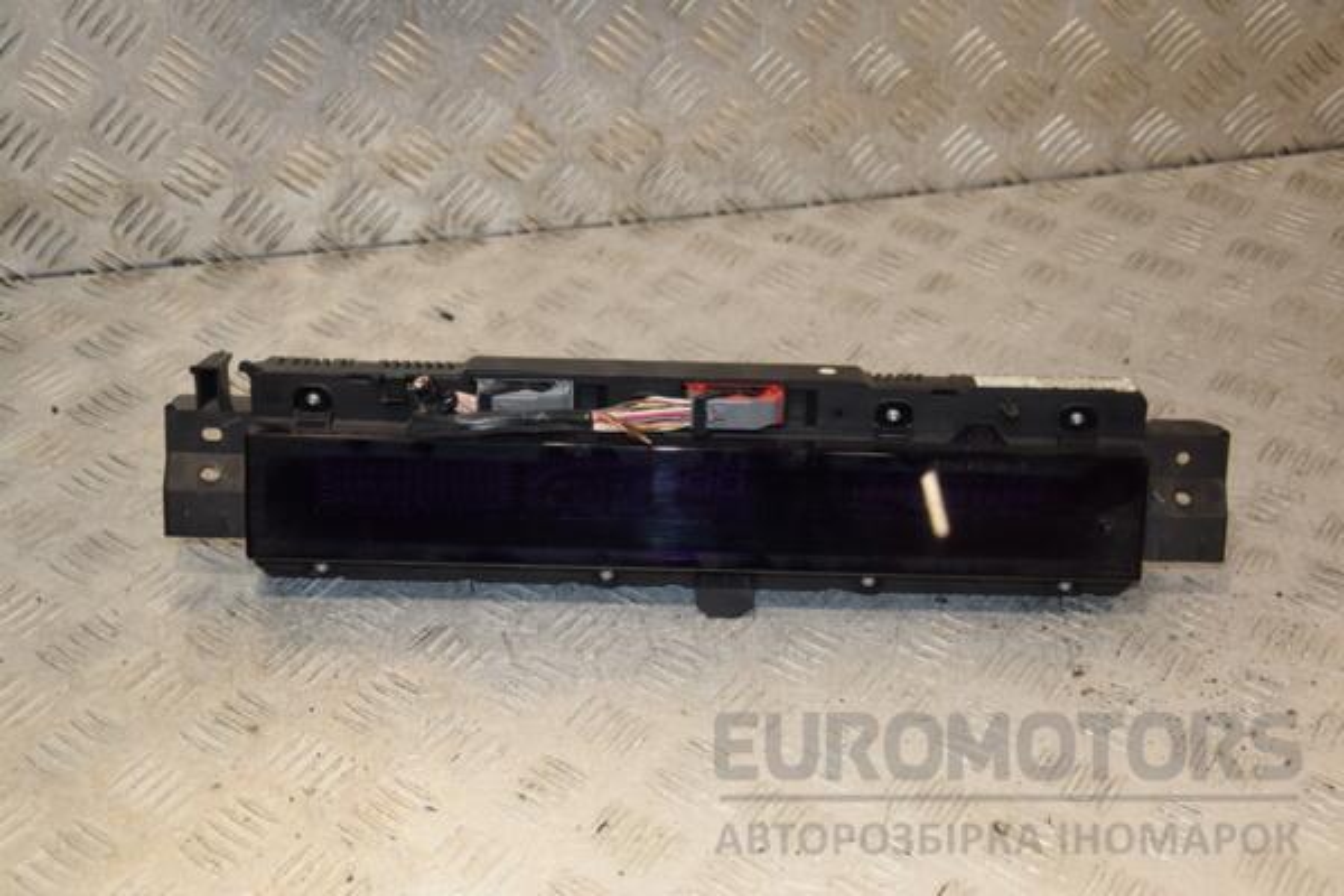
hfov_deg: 38.9
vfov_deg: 26.5
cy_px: 448
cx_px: 672
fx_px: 1904
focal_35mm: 51
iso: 800
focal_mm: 34
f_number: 5.6
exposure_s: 1/200
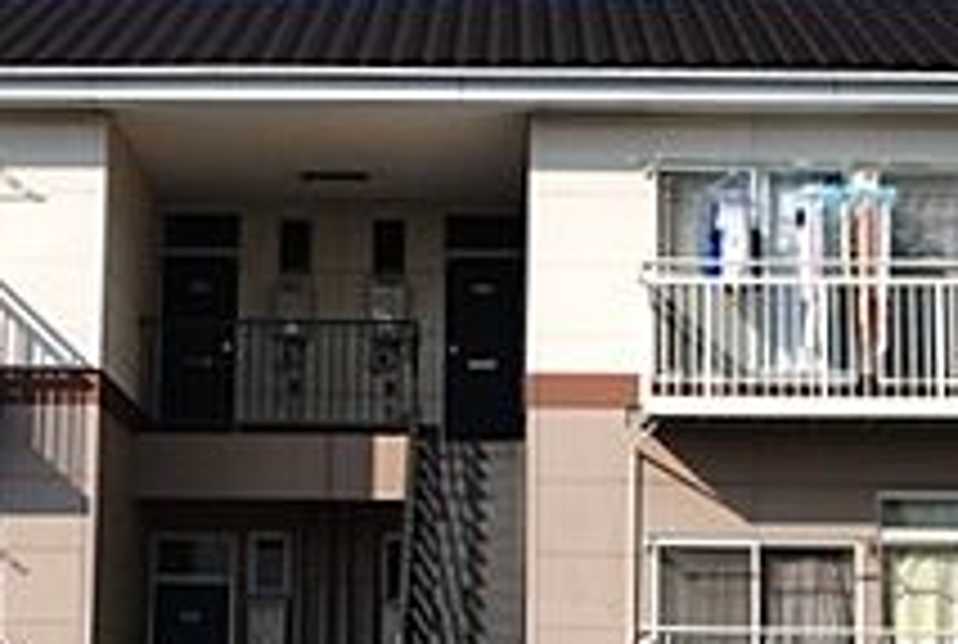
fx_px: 2480
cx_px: 382
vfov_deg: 14.8
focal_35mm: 93
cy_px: 356
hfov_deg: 21.8
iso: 100
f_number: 9
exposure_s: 1/320
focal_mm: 26
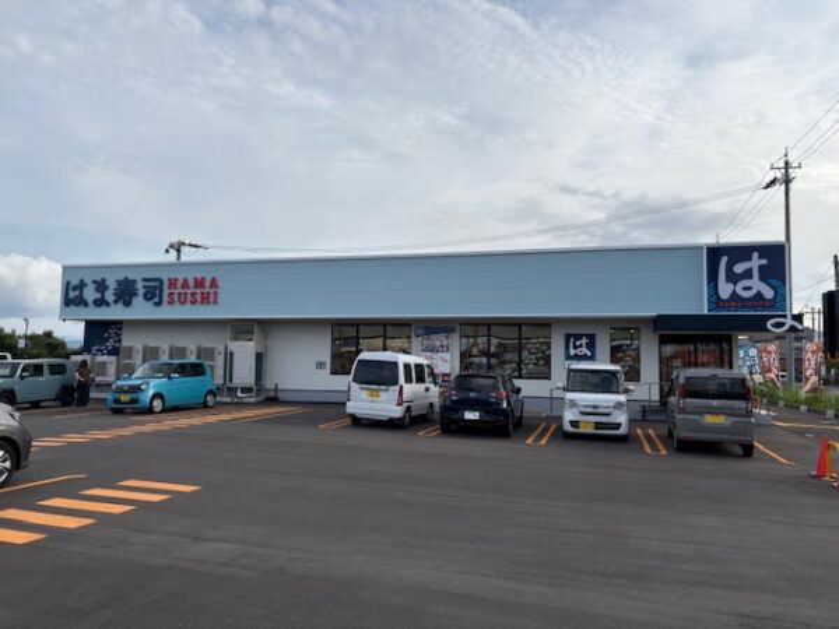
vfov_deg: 53.1
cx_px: 420
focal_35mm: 26
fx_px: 630
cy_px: 314
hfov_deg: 67.3
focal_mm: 5.96
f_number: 1.6
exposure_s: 1/4329
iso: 50
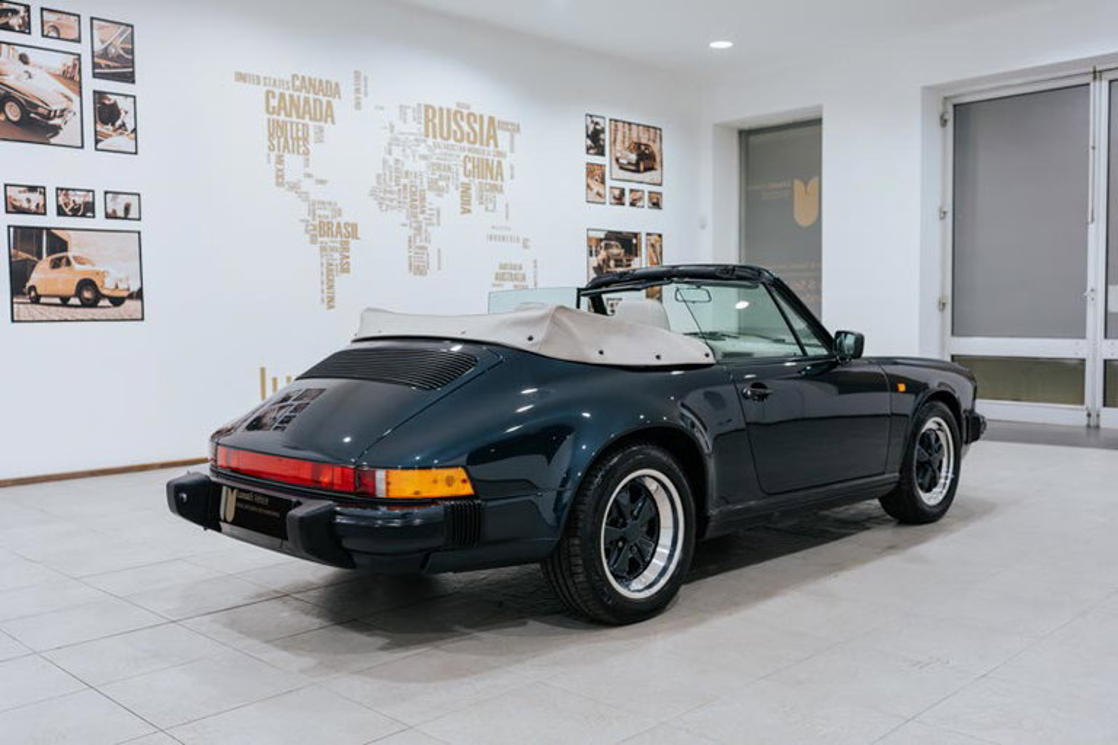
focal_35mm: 34
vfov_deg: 38.9
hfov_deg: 55.8
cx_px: 559
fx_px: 1056
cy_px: 372
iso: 1000
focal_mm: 34
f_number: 4
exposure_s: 1/60
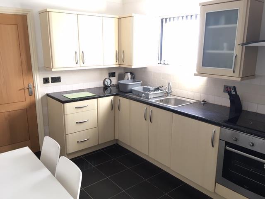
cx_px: 132
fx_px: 222
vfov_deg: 48.2
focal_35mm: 29
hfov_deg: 61.7
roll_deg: +0.1
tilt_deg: -13.4
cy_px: 100
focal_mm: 4.15
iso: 100
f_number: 2.2
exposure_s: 1/33
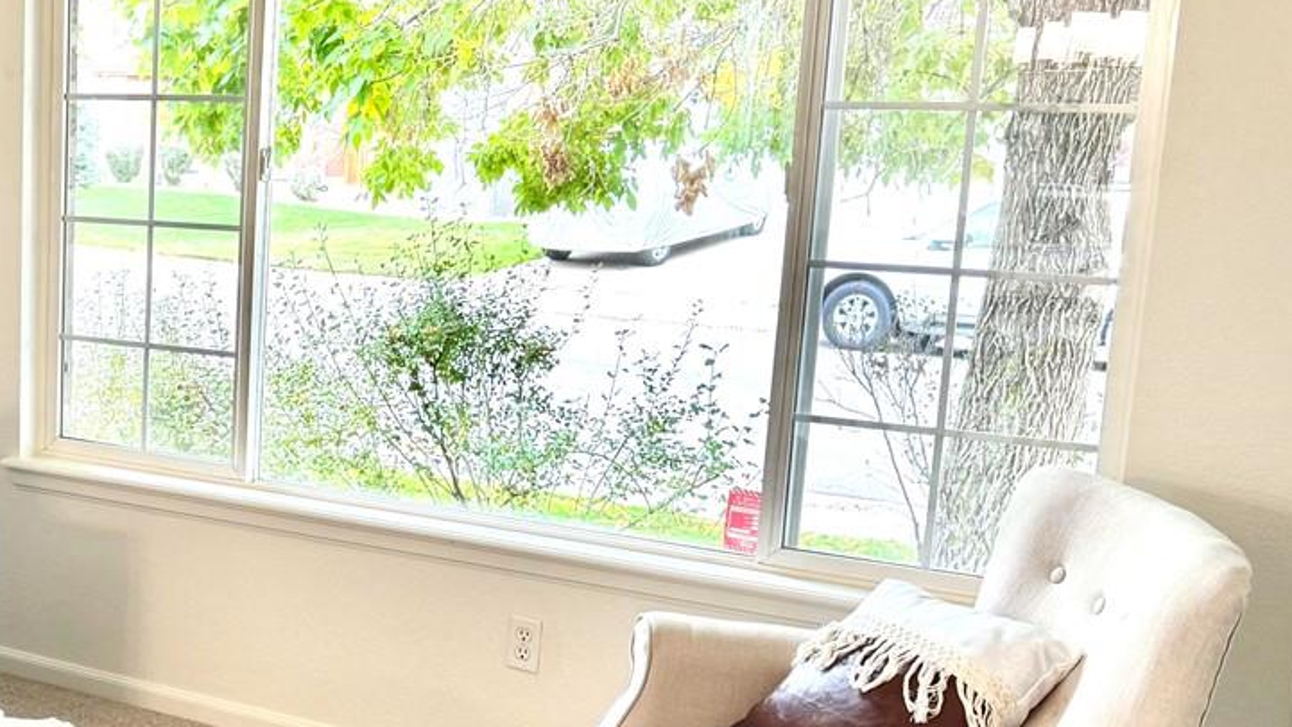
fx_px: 1988
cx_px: 13
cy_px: 483
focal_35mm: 58
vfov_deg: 20.7
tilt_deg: -12.5
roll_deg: -0.2
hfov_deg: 33.1
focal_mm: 6.76
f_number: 1.78
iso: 125
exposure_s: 1/60
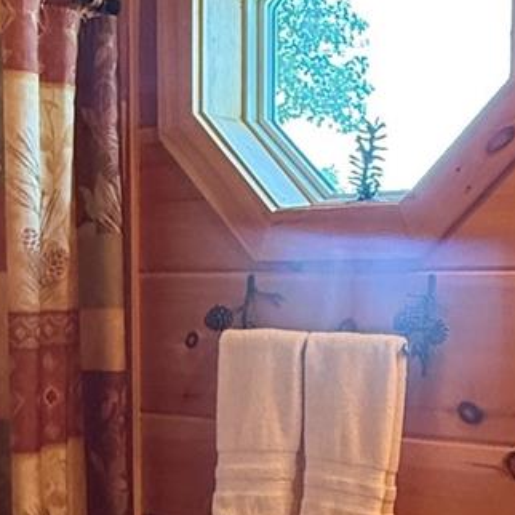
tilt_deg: -5.9
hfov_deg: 29.1
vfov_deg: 28.3
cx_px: 283
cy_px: 432
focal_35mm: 59
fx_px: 993
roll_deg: -1.5
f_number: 2.2
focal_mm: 2.22
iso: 400
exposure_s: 1/120
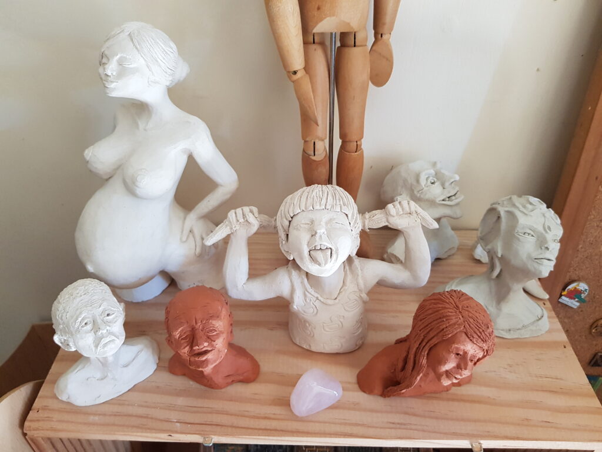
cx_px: 301
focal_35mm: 26
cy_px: 226
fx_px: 452
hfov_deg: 67.3
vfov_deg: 53.1
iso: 200
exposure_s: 1/33
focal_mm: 4.2
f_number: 1.7
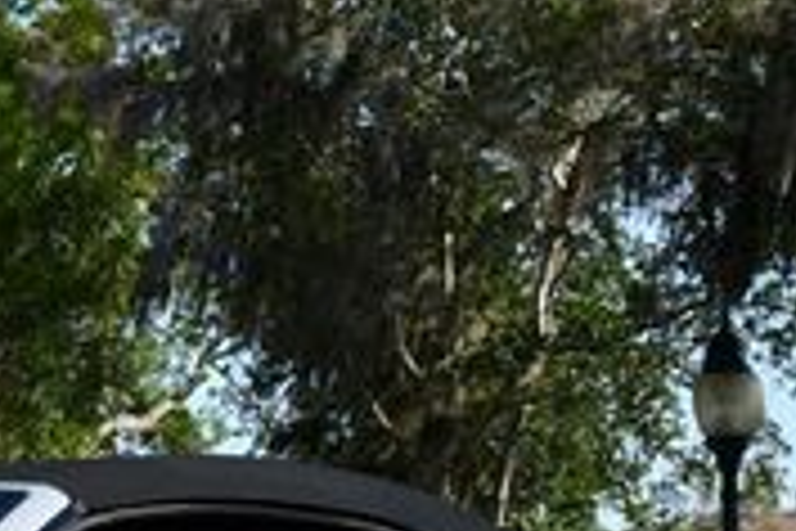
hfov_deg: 12.4
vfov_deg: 8.5
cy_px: 702
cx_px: -315
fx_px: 3515
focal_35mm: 159
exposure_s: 1/250
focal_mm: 22
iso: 140
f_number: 8
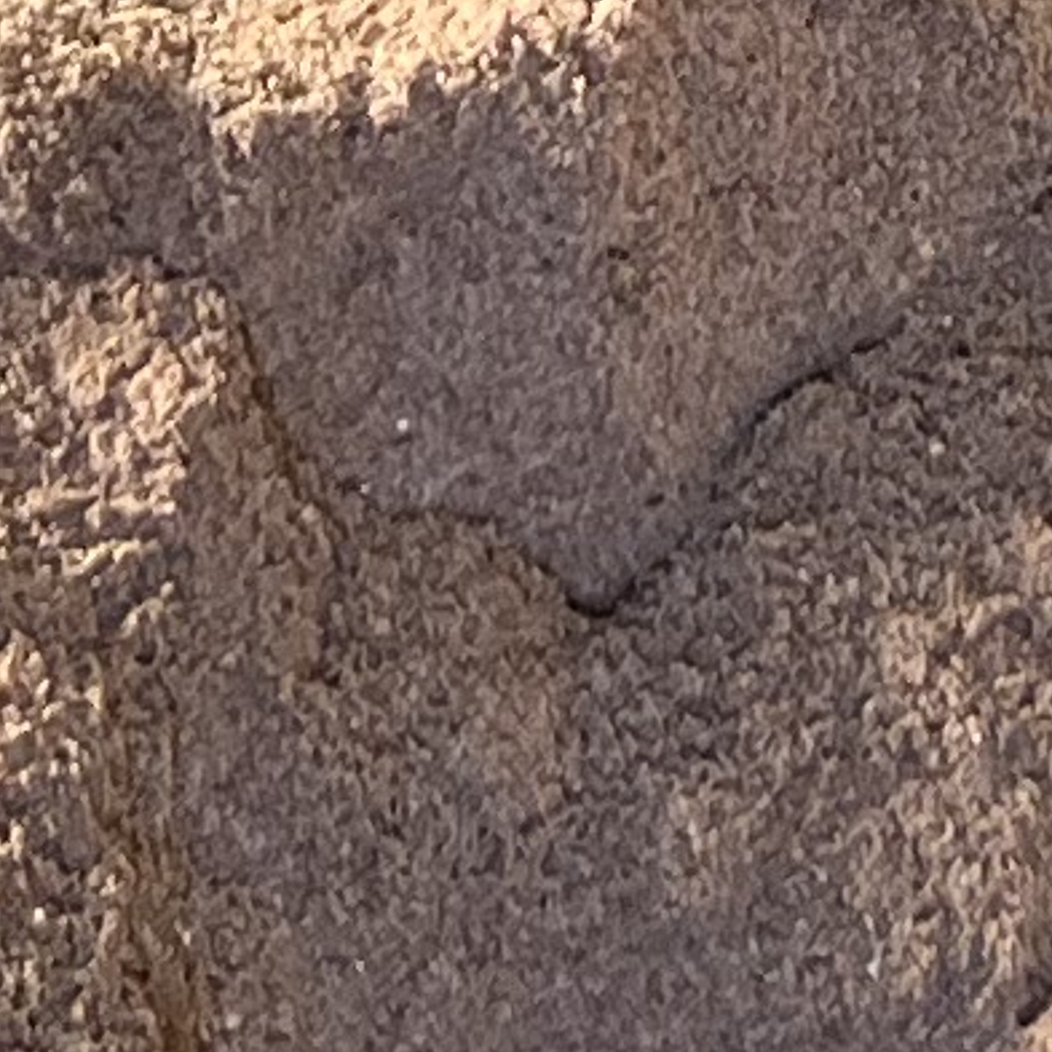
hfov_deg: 7.4
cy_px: -2262
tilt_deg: -6.9
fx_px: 8114
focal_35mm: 236
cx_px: 966
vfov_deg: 6.6
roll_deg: -0.7
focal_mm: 5.7
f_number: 1.5
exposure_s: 1/100
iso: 64
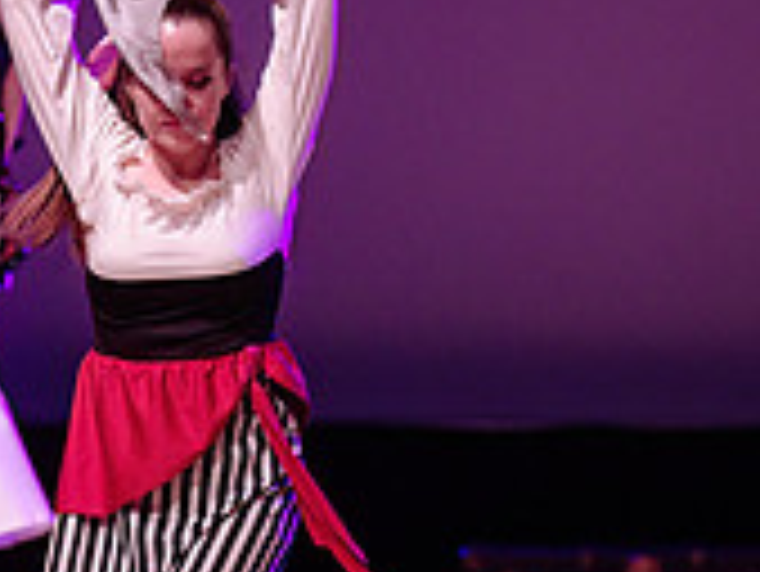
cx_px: 688
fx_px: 4043
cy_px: 353
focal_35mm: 184
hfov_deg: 10.7
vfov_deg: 8.1
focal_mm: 50
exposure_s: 1/250
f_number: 1.2
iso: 800
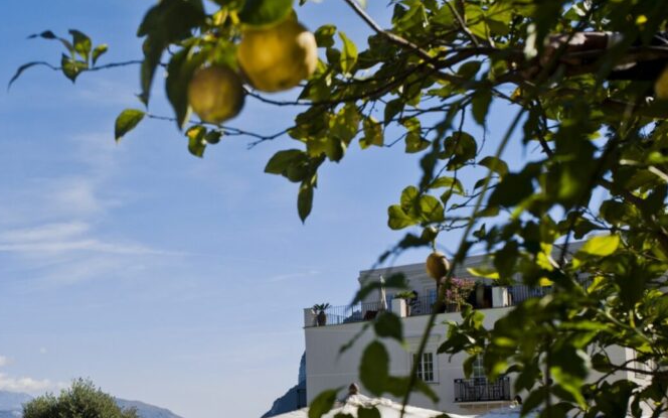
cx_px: 185
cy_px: 326
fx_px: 1001
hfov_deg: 36.2
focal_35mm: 55
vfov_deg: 23.3
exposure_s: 1/1600
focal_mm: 35
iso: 200
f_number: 6.3
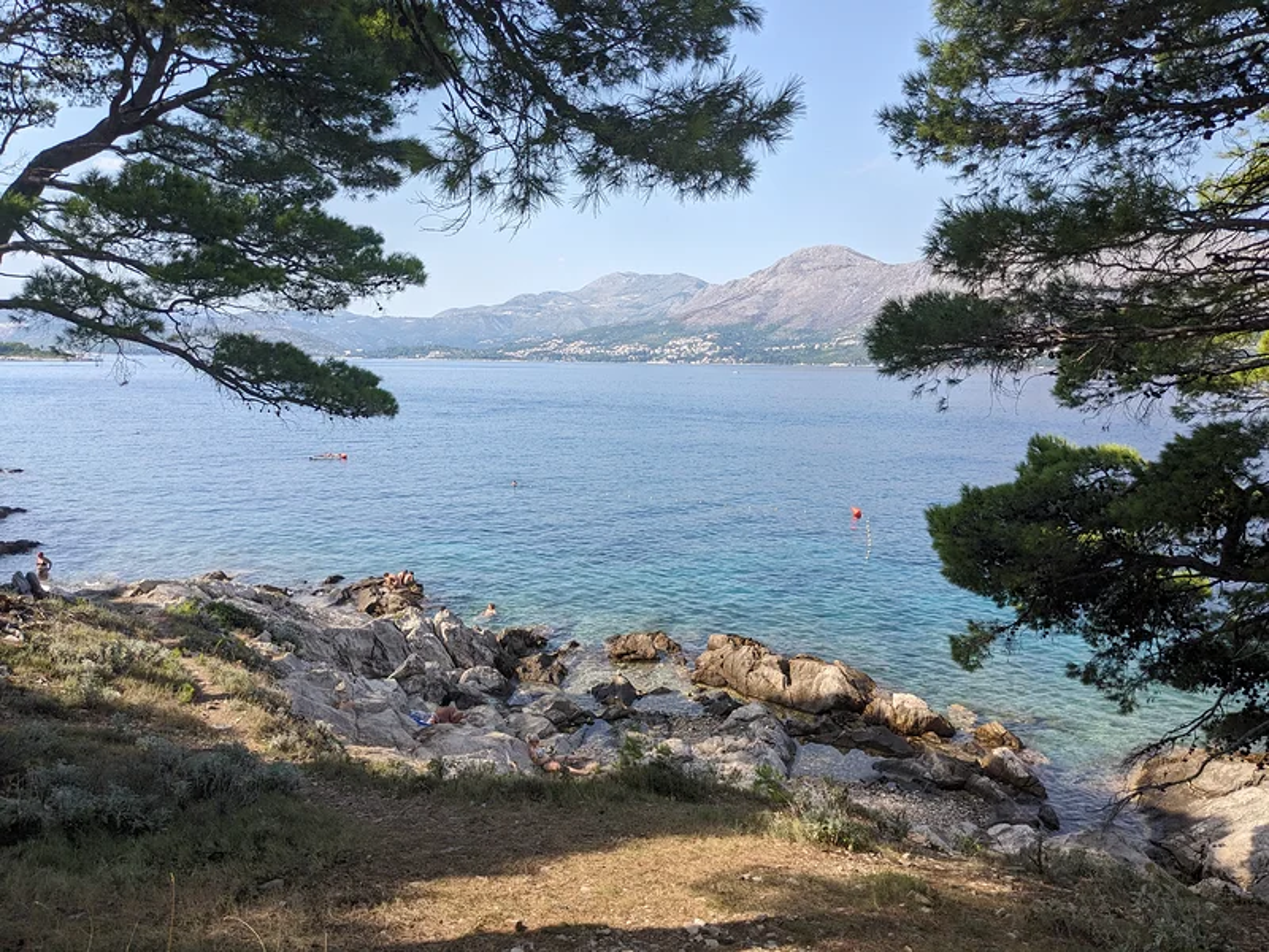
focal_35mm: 27
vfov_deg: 51.4
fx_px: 990
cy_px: 476
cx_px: 634
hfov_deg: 65.3
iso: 61
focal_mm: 4.38
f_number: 1.73
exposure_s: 1/2128
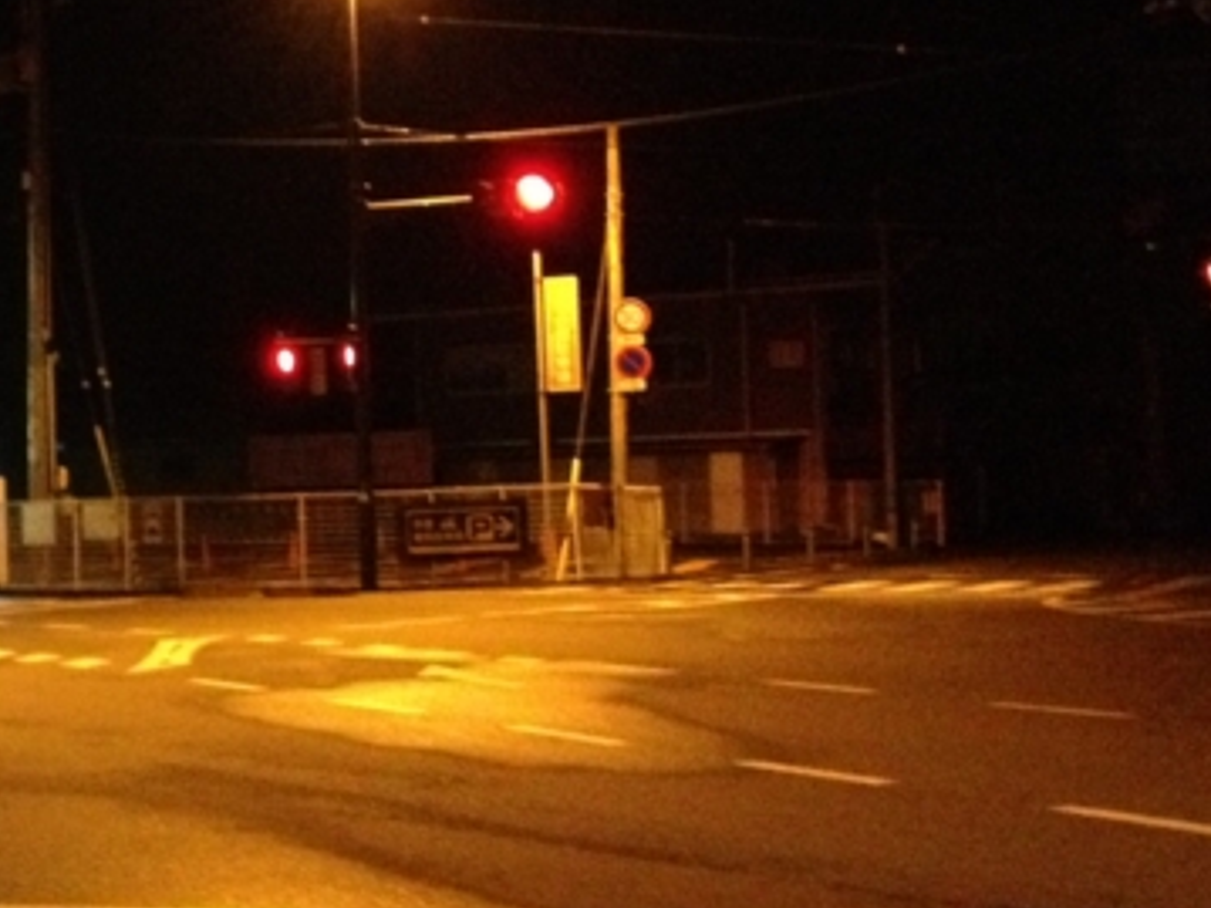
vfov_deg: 18.9
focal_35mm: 78
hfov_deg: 23.7
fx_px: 2728
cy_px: 392
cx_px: -57
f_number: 2.4
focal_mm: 4.28
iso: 800
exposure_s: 1/15
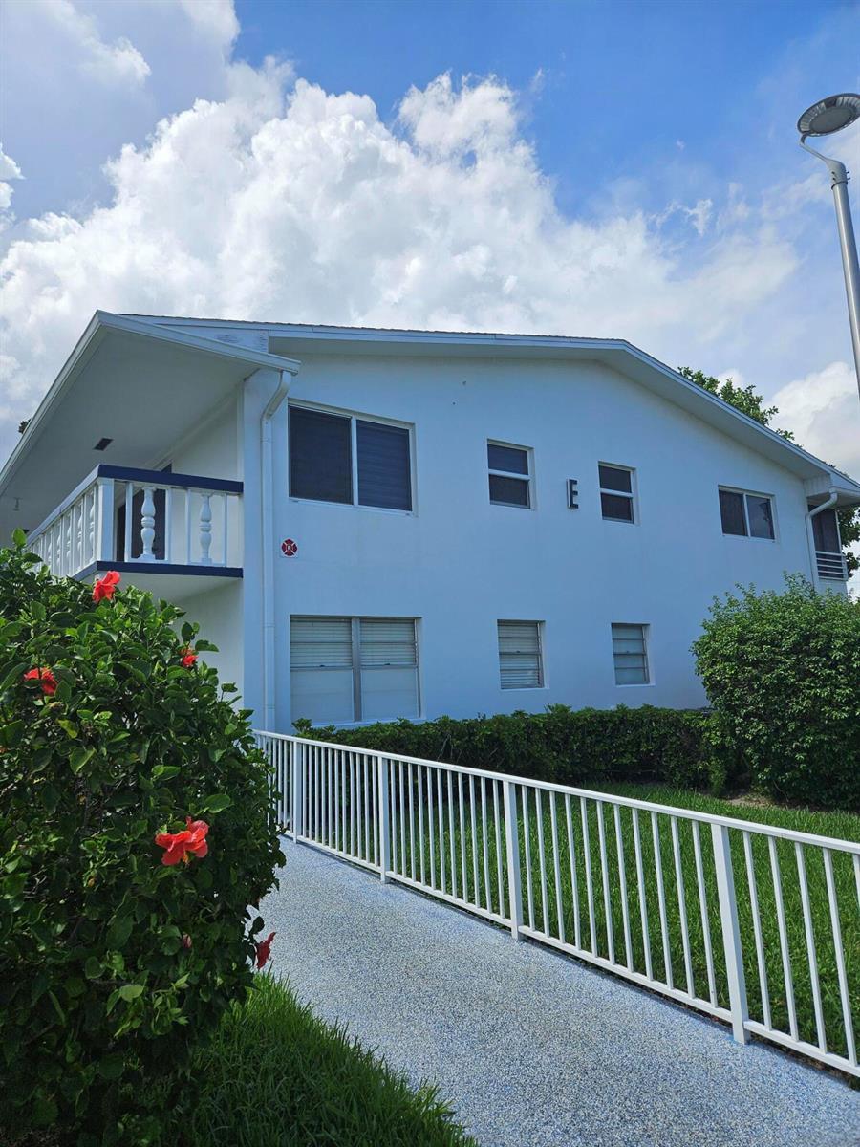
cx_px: 430
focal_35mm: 23
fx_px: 762
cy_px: 574
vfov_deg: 73.9
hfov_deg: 58.9
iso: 25
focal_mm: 5.4
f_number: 1.8
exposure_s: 1/2859
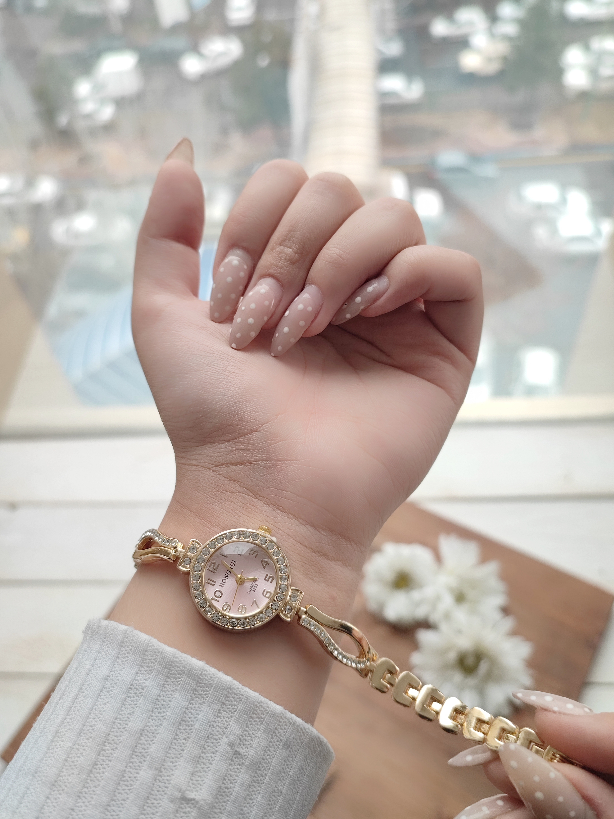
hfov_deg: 54.9
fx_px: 591
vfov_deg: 69.4
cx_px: 307
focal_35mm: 25
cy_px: 410
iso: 214
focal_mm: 5.96
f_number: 1.75
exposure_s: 1/100
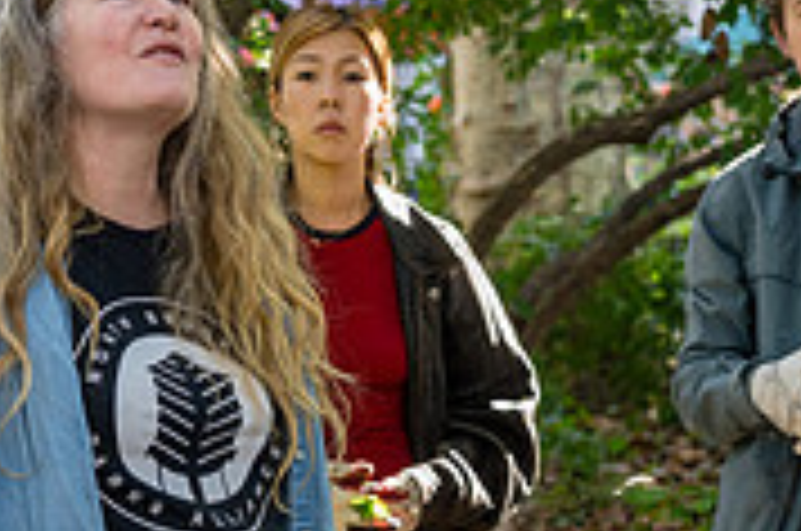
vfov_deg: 9.3
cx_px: 189
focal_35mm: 147
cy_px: 223
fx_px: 3265
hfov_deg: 13.9
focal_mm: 45
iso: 500
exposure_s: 1/200
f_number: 4
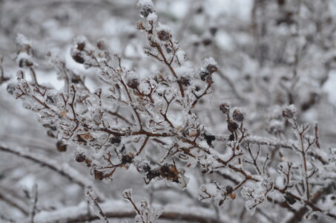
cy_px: 112
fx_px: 2096
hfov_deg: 9.2
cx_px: 168
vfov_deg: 6.1
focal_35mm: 225
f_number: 9
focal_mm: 150
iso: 400
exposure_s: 1/125
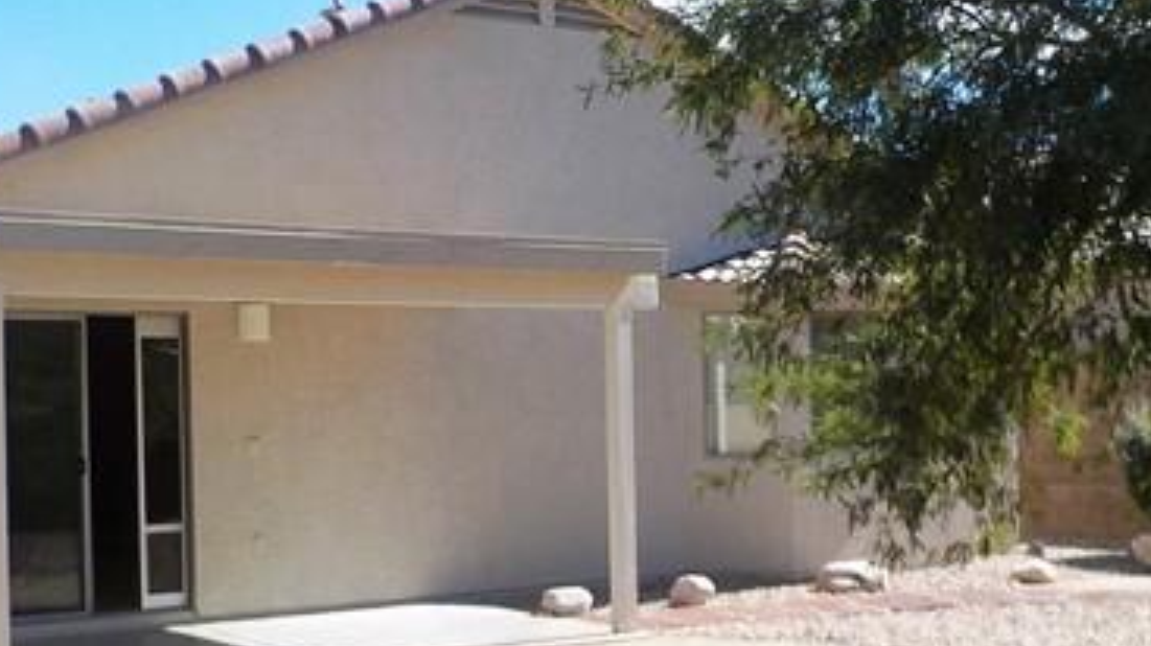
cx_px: 505
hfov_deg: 36.6
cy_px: 461
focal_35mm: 57
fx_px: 1739
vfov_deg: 20.9
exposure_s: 1/1000
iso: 125
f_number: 3.3
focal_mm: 4.1
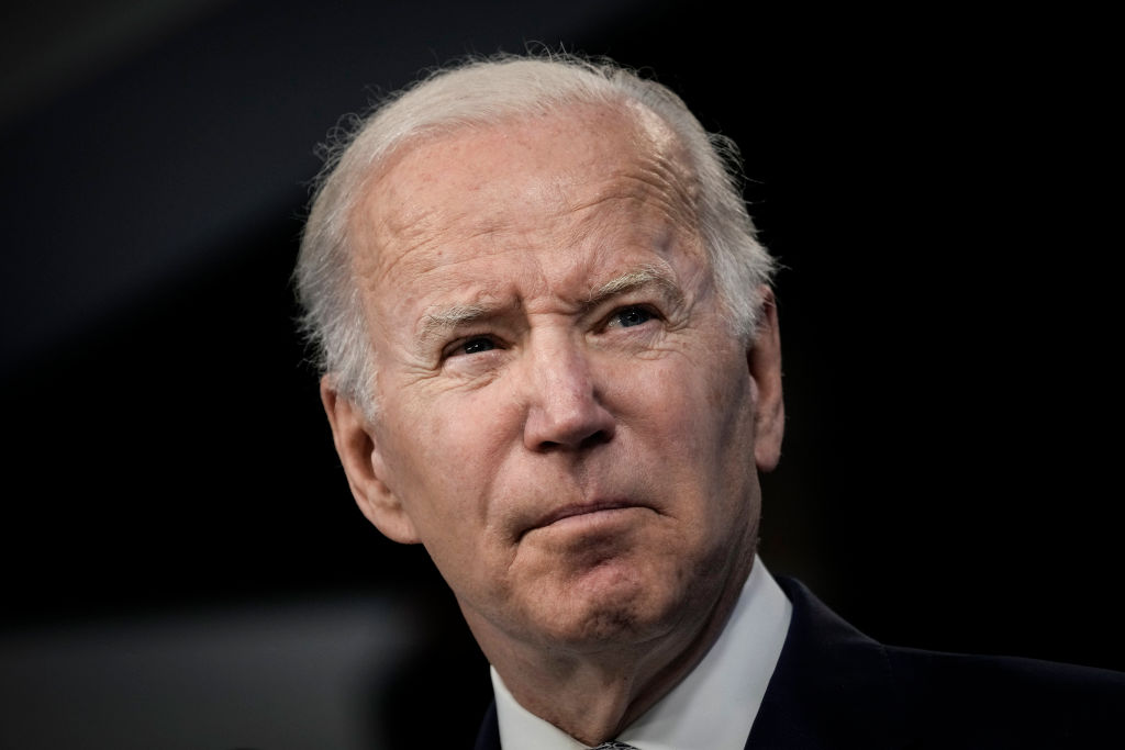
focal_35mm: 400
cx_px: 562
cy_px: 375
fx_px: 12501
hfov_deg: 5.2
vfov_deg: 3.4
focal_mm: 400
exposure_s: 1/200
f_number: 5.6
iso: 2500
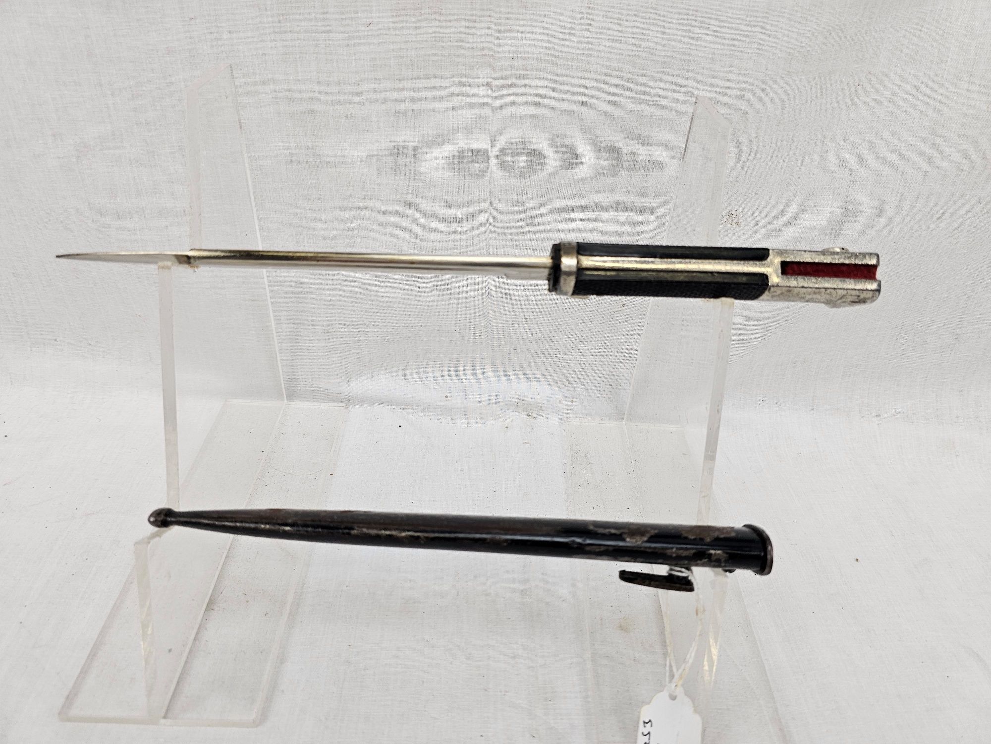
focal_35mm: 23
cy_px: 372
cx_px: 496
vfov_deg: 58.9
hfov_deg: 73.9
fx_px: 658
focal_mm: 6.3
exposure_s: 1/100
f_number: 1.7
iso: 40
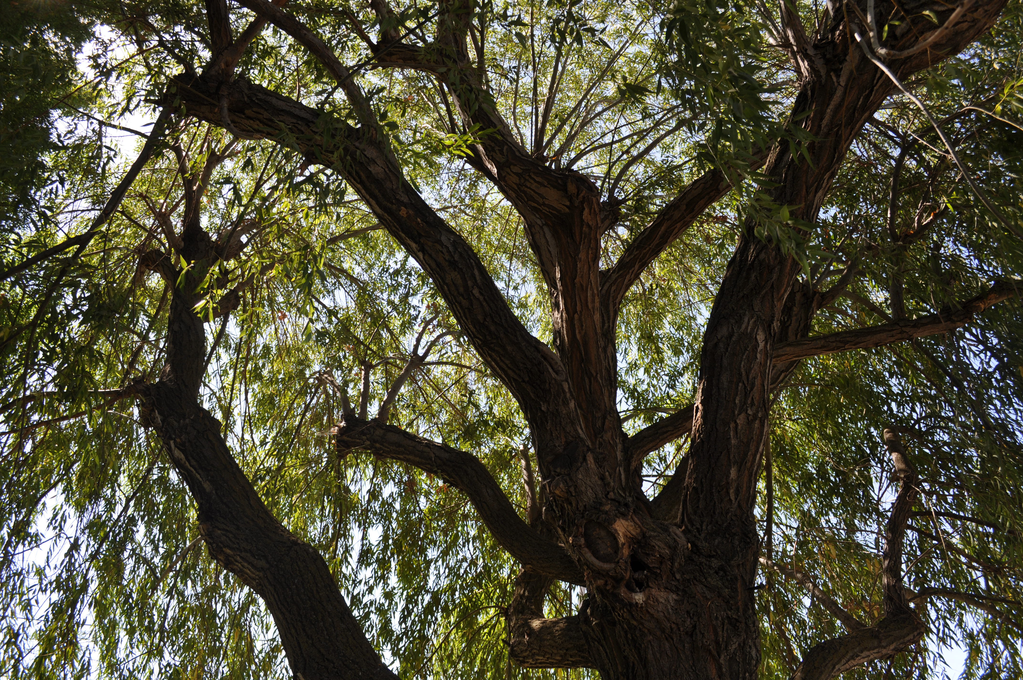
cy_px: 340
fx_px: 766
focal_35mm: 27
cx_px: 512
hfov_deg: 67.4
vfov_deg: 47.8
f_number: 6.3
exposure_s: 1/160
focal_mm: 18
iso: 200
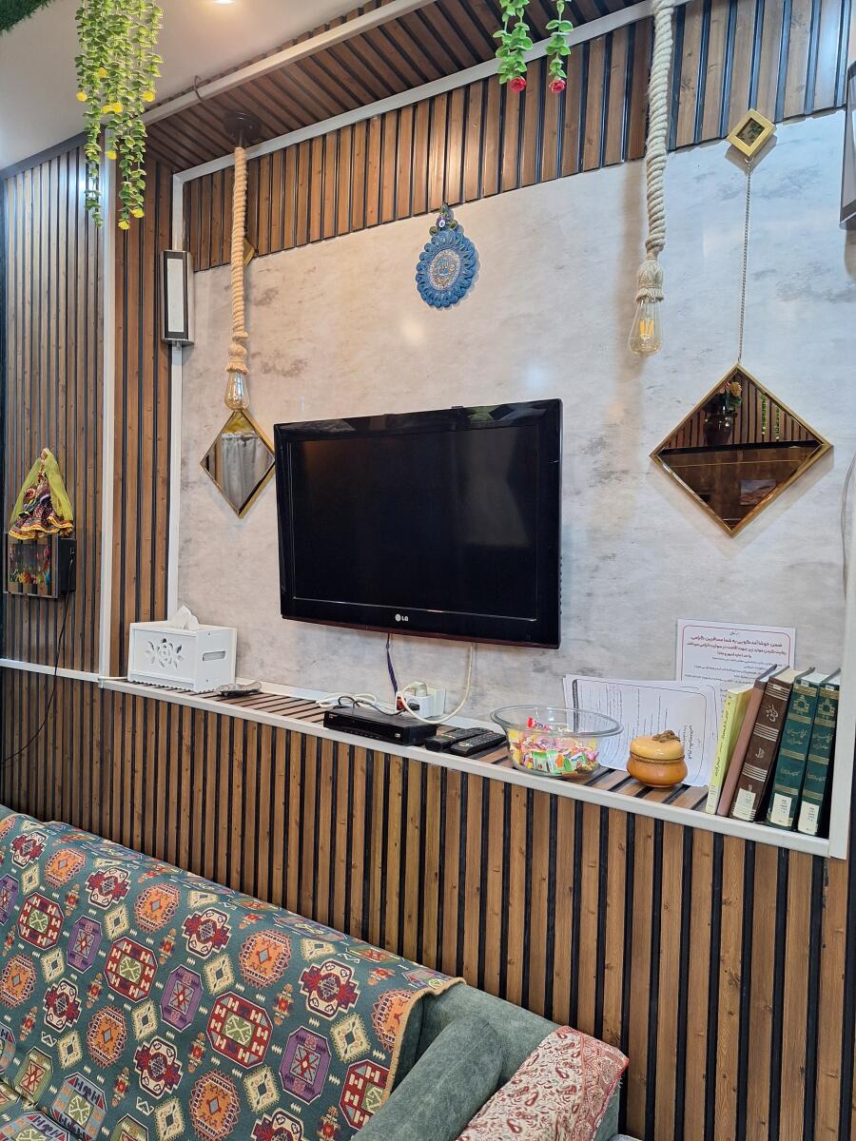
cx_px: 428
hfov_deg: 58.9
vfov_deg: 73.9
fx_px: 758
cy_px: 570
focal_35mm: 23
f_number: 1.8
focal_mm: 5.54
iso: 200
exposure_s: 1/33
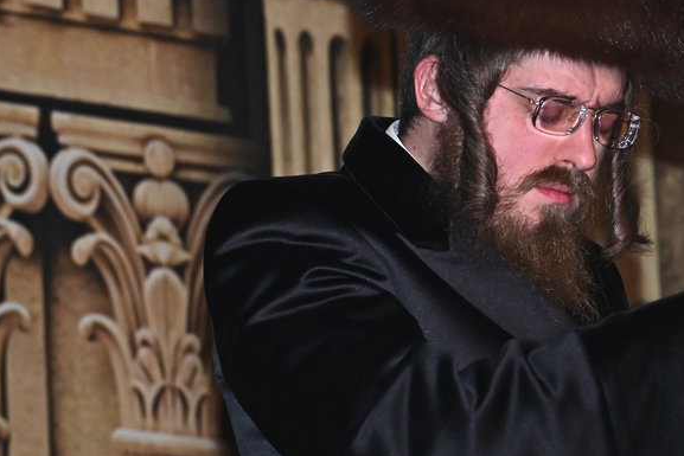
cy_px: 187
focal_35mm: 485
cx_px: 597
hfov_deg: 4.2
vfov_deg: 2.8
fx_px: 9217
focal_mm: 200
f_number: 9
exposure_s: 1/160
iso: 2500
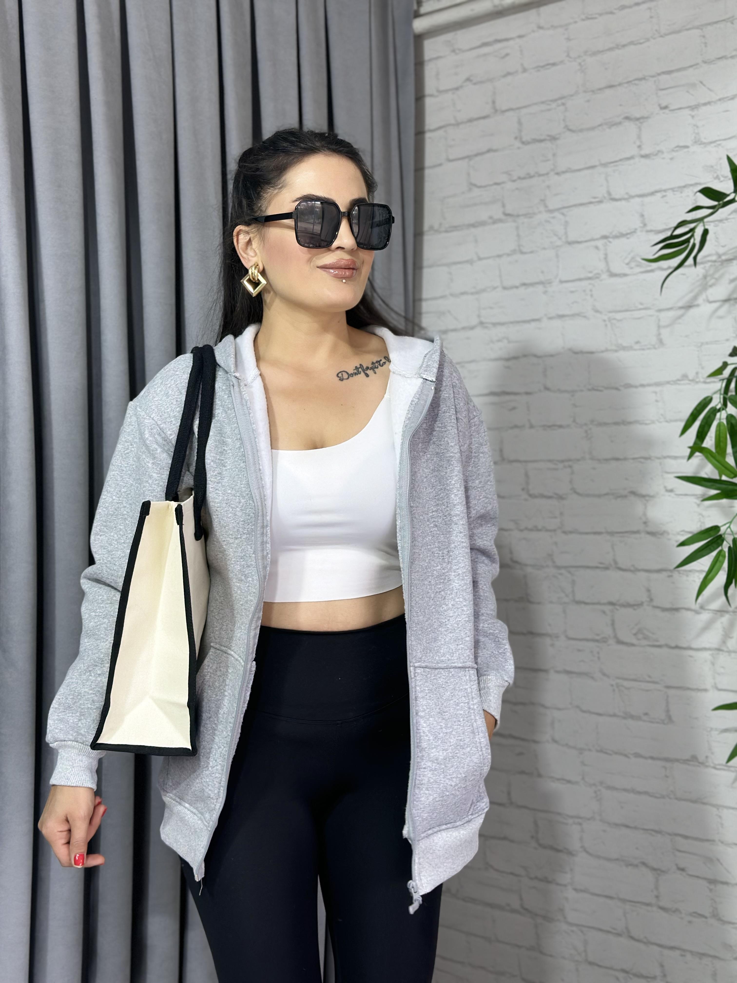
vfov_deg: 39.7
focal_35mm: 48
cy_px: 492
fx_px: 1363
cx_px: 368
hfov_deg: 30.3
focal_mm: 6.86
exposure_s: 1/100
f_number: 1.78
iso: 80
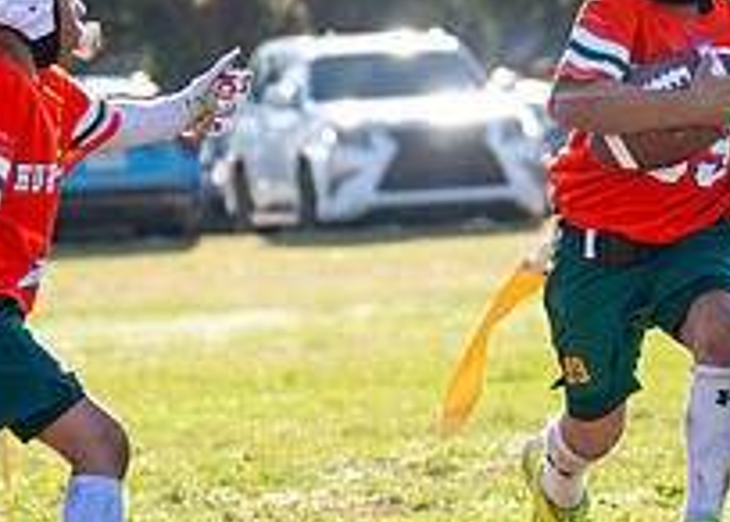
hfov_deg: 6.8
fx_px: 6141
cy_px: 689
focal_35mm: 296
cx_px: 508
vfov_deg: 4.8
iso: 250
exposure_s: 1/2000
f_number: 2.8
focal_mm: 70
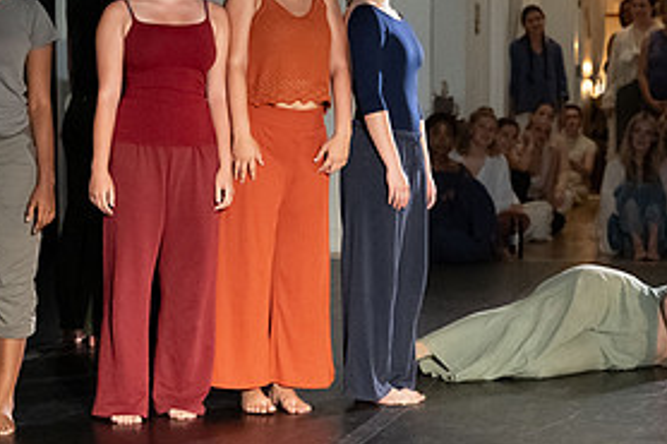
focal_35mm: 115
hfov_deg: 17.8
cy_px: 136
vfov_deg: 11.9
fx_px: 2129
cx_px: 308
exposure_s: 1/320
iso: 6400
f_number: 3.5
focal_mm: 52
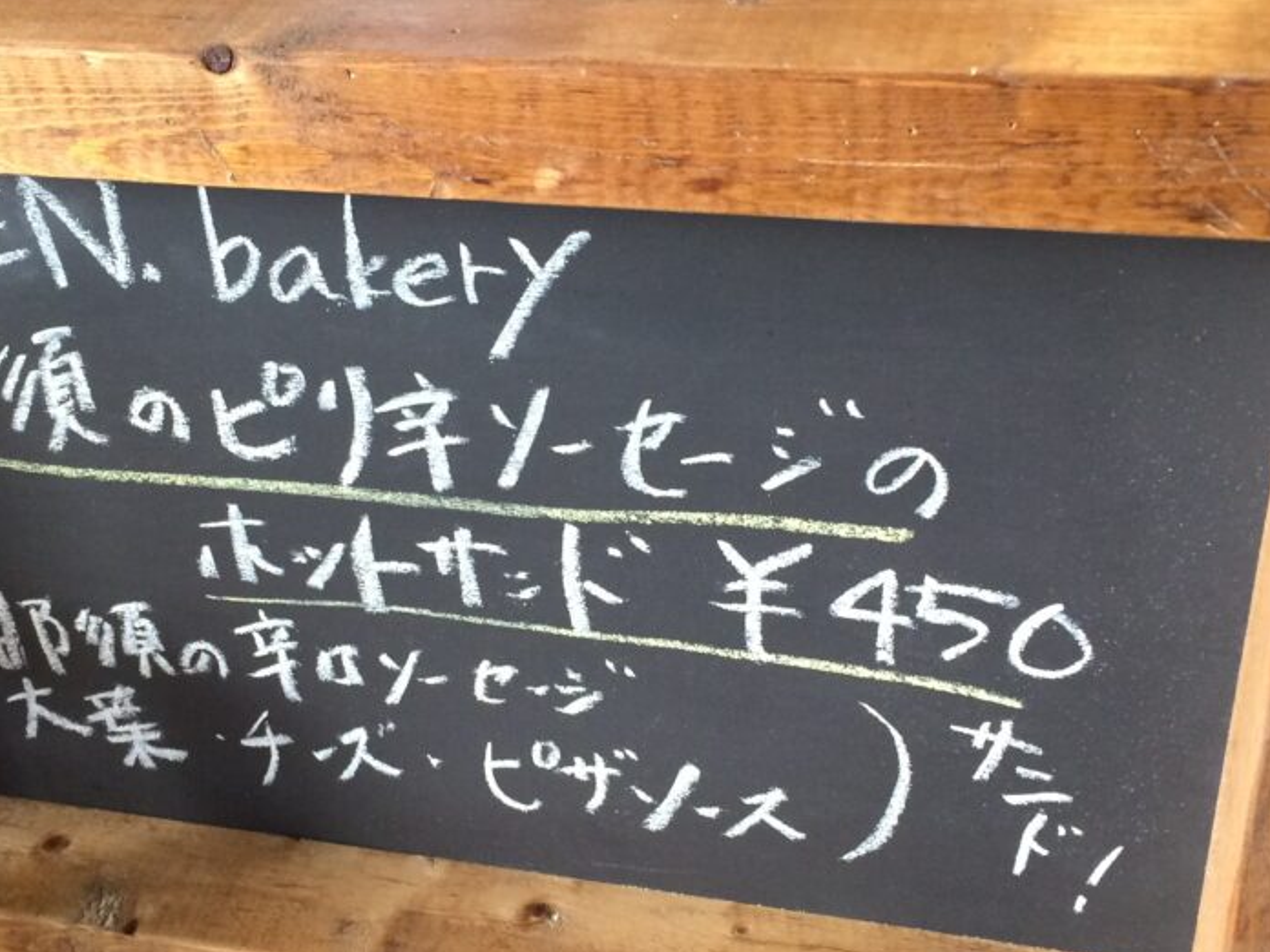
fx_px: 1834
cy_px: 498
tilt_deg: -34.5
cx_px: 533
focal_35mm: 50
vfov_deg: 29.1
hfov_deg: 38.1
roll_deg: +8.6
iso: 125
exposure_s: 1/30
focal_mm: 4.15
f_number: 2.2
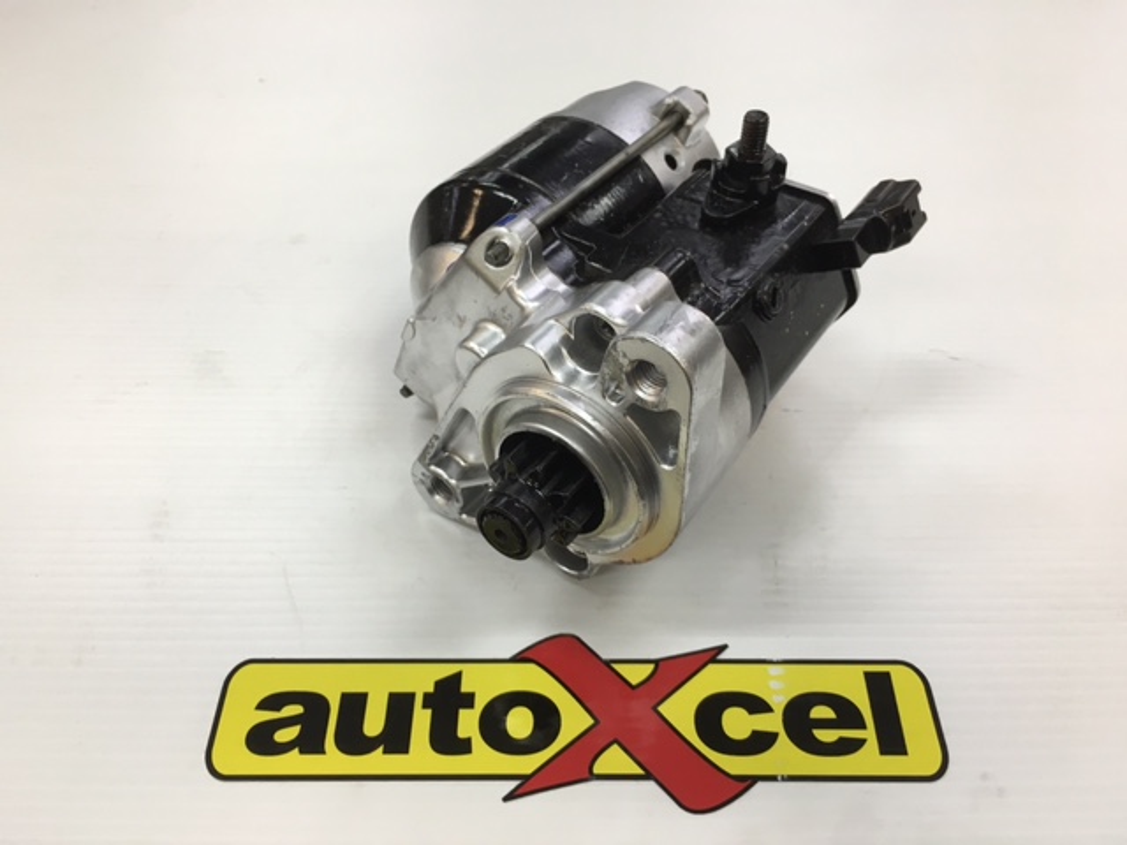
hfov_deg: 61.7
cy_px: 422
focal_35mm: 29
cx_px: 564
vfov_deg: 48.2
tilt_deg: -47.2
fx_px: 944
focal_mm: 4.15
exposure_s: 1/33
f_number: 2.2
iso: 40
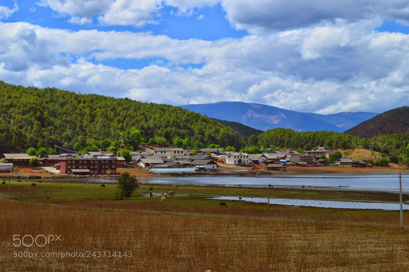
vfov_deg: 16.4
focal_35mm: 84
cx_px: 204
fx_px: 949
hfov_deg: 24.3
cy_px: 137
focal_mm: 55
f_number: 11
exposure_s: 1/500
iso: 360
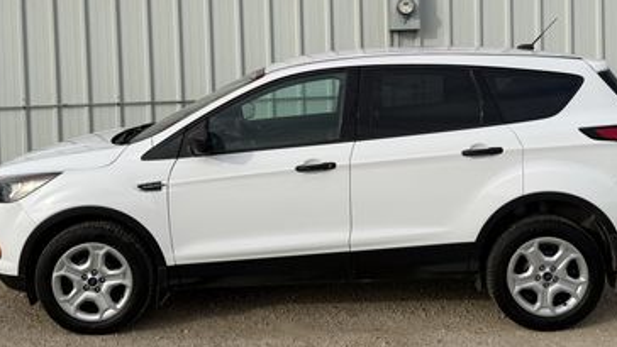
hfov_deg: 44.6
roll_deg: +2.4
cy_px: 93
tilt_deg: -2.6
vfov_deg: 25.7
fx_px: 753
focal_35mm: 46
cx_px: 325
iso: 80
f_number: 1.78
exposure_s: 1/4405
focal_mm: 6.76
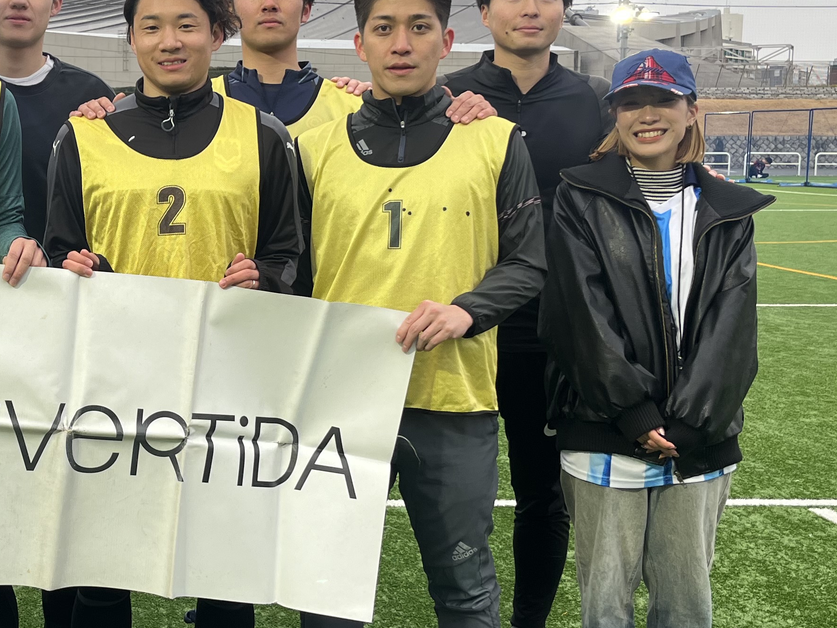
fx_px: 1427
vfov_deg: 24.8
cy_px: 288
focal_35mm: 59
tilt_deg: -6.5
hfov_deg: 31.5
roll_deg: -0.1
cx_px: 122
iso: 32
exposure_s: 1/134
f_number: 1.6
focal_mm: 5.1
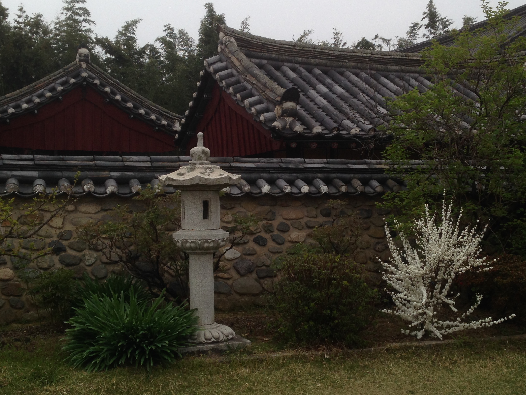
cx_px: 269
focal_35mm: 52
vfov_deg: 28.0
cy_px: 195
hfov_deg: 36.8
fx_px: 790
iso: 50
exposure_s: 1/534
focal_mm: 4.12
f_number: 2.4
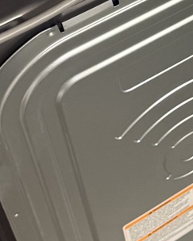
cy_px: -88
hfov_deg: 12.2
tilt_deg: -41.8
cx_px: 271
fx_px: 864
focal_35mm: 121
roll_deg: +0.5
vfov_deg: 15.0
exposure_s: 1/60
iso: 320
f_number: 1.78
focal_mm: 6.76
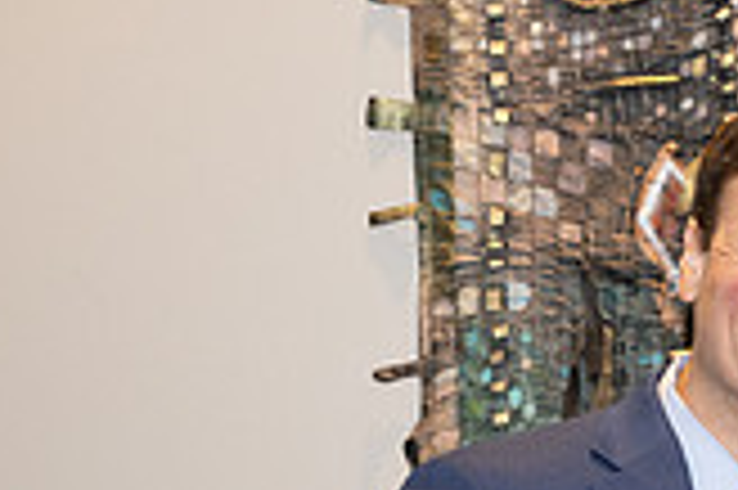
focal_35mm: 145
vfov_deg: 9.1
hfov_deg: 13.1
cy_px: 816
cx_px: 1206
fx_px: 2969
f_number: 5
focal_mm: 41
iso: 800
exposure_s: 1/125
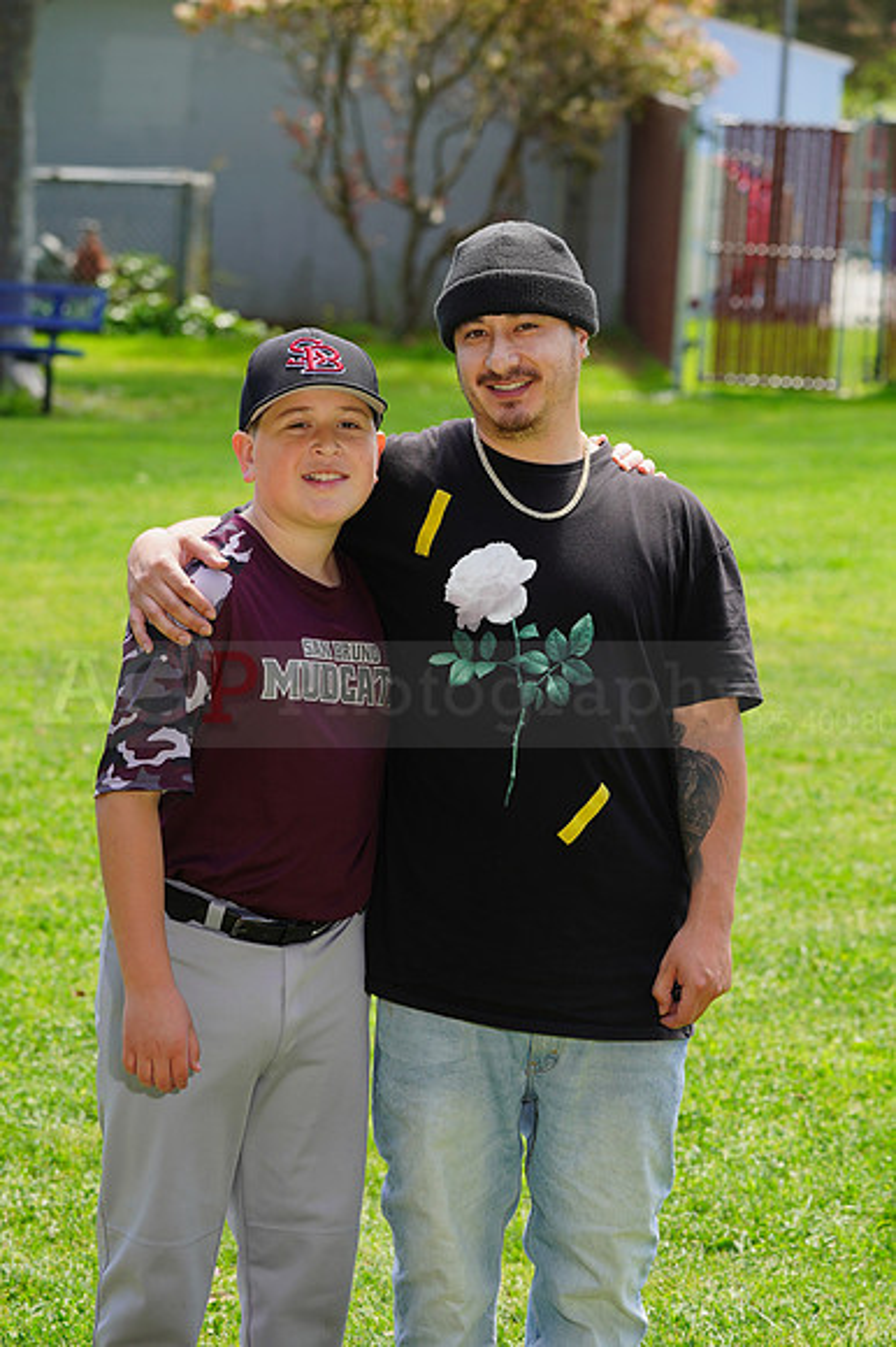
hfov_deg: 9.6
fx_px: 5345
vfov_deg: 14.4
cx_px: 448
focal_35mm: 143
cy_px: 674
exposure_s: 1/160
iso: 200
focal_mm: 143
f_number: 8
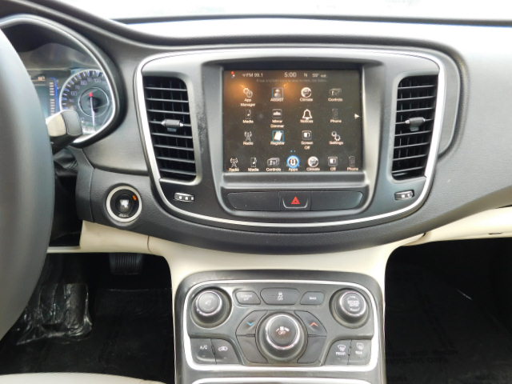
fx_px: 340
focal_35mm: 23
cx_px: 256
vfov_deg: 58.9
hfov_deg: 73.9
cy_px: 192
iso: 140
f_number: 3
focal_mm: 4
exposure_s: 1/30
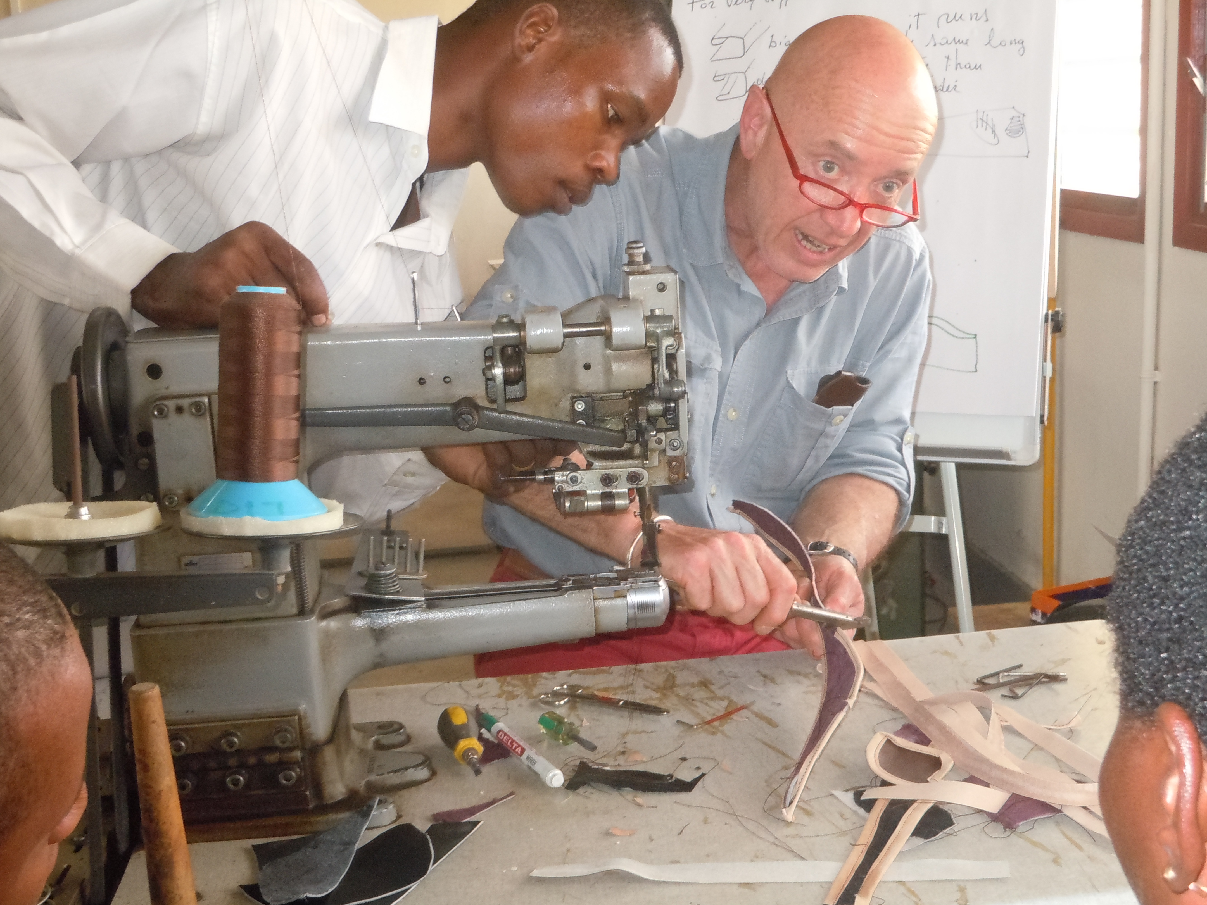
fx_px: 1569
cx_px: 604
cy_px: 452
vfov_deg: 32.2
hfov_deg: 42.1
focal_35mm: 45
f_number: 4.6
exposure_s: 1/30
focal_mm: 8.1
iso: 500
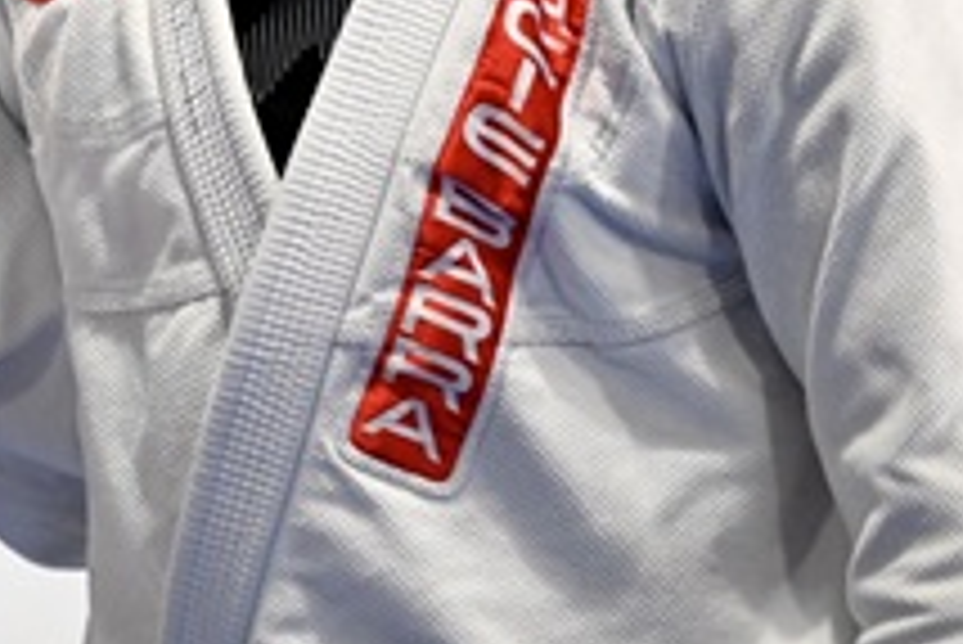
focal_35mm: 560
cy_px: -239
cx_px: -81
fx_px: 14990
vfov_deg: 2.5
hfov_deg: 3.7
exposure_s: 1/800
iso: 10000
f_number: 2.8
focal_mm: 200
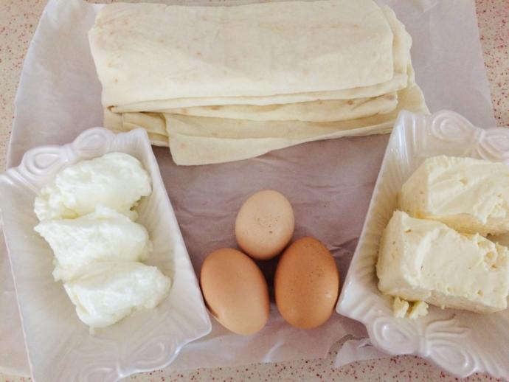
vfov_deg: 48.3
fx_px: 427
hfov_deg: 61.6
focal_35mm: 29
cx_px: 254
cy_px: 191
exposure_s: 1/33
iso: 320
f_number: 2.2
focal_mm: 4.15
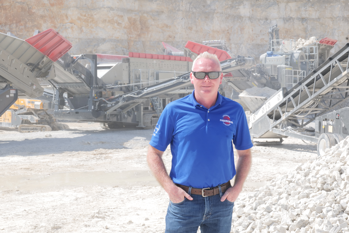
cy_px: 116
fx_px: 679
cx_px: 174
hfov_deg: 28.8
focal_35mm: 70
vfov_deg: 19.5
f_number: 18
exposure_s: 1/80
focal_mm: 70
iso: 320
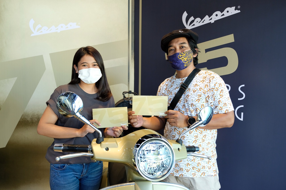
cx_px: 143
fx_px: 230
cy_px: 95
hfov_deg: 63.7
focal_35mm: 29
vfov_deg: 45.0
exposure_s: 1/125
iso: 1000
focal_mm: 19.4
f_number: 3.2
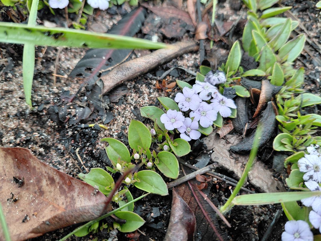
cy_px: 120
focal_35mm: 25
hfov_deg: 69.4
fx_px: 232
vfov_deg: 54.9
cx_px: 160
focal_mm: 4.69
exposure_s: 1/109
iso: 50
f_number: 1.8
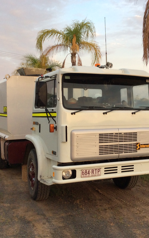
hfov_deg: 28.0
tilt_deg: -6.3
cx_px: 81
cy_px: 119
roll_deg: +1.3
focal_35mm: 46
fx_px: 299
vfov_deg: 43.5
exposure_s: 1/100
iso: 50
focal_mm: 3.3
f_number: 2.4
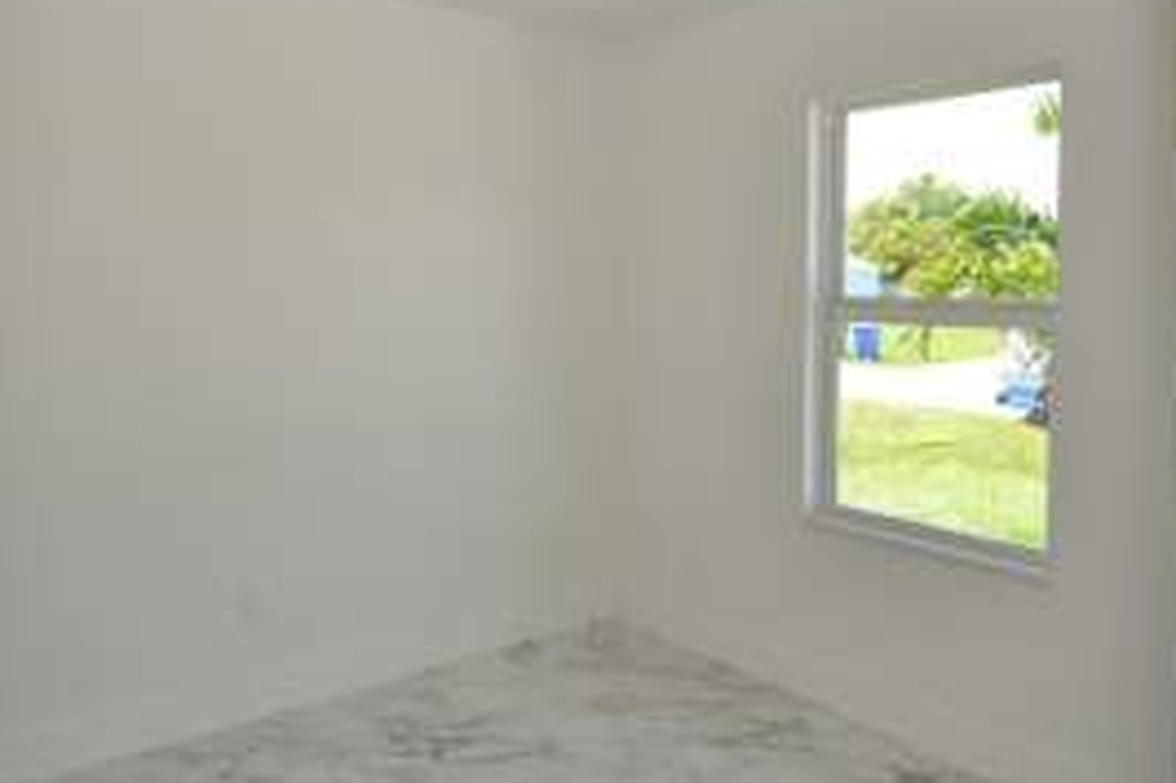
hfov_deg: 67.4
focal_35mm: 27
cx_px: 566
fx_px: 881
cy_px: 285
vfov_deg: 47.4
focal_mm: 10
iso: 200
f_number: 5.6
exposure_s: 1/125
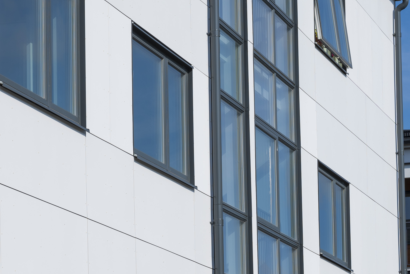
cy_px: 363
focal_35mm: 161
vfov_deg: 8.4
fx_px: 1834
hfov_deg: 12.7
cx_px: 298
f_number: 9
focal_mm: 59
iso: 50
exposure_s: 1/250
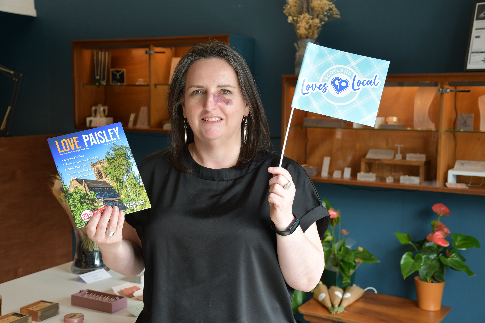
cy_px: 162
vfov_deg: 26.5
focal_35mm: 51
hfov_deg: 38.9
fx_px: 687
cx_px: 242
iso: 200
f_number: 4.5
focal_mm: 34
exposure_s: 1/80
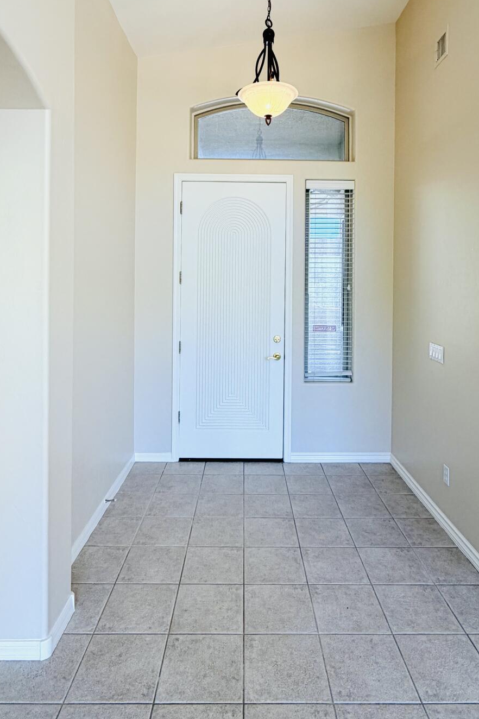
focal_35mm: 22
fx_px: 439
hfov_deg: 57.2
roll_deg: -1.3
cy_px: 292
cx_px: 238
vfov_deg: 77.8
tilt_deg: +0.1
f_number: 2.2
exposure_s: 1/120
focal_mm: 2.22
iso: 125
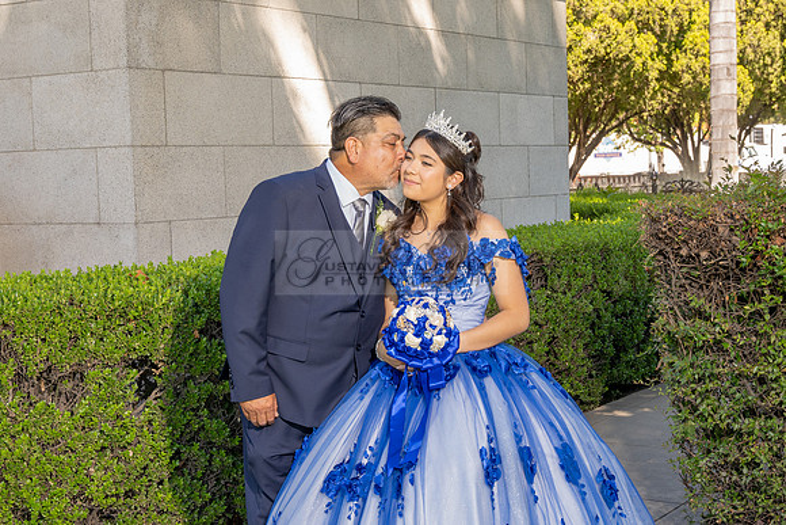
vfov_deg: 21.6
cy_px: 321
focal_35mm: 63
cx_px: 441
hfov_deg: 31.9
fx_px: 1373
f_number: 4.5
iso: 64
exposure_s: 1/125
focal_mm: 32.2
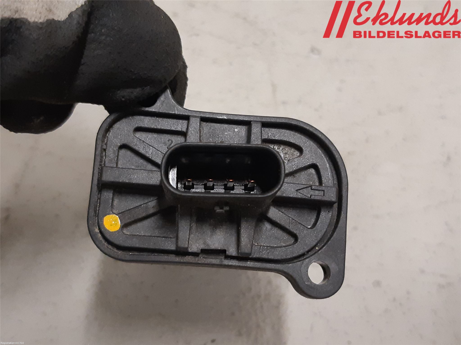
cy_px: 172
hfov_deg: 67.3
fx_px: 346
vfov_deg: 53.1
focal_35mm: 26
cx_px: 230
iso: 200
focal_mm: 3.93
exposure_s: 1/50
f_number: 1.7
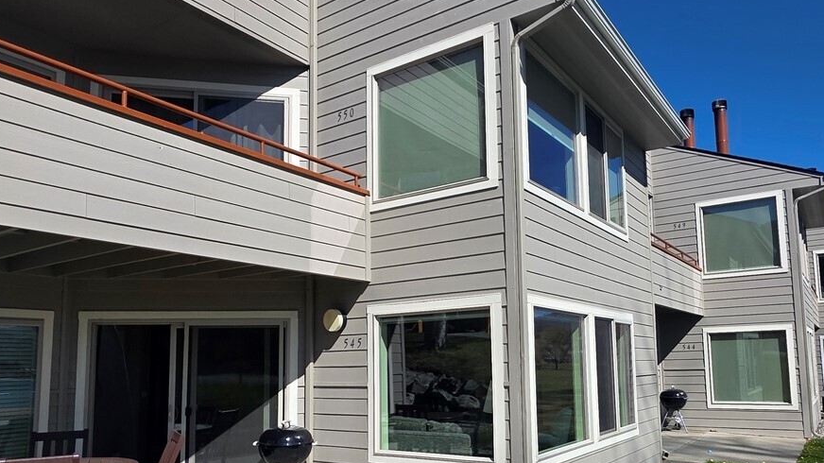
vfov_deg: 43.9
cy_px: 299
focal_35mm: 26
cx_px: 470
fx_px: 568
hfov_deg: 71.5
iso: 40
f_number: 1.9
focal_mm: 2.2
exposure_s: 1/2775
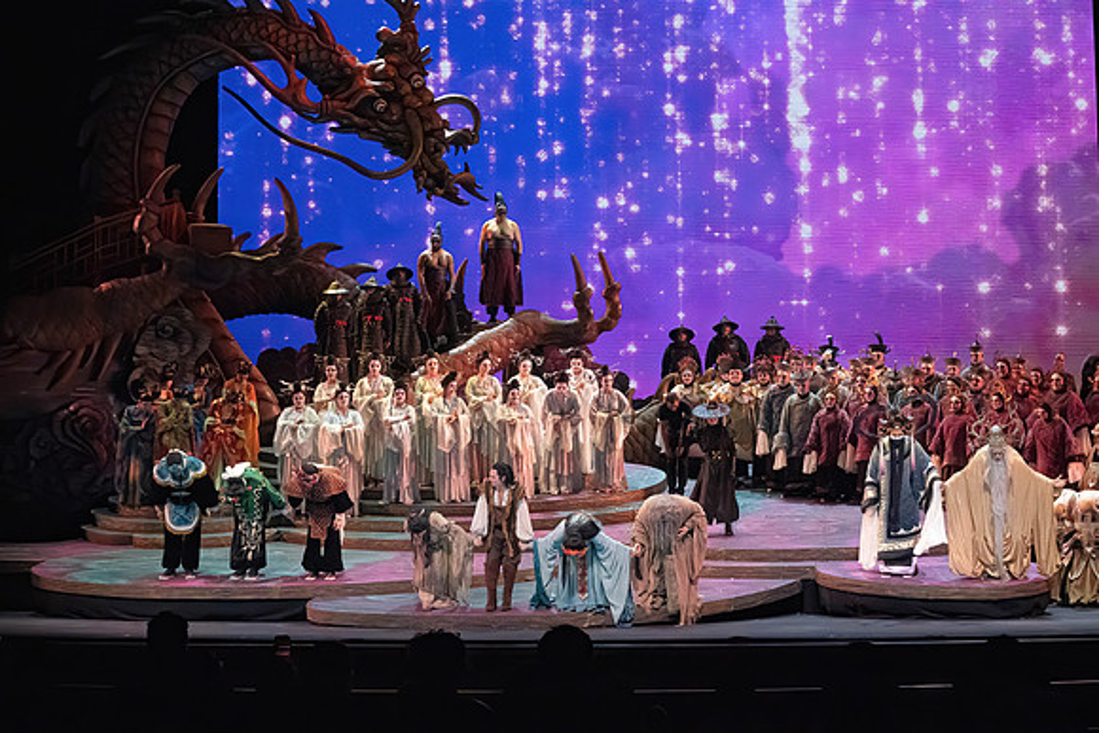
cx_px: 550
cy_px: 366
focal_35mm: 70
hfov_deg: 28.8
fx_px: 2137
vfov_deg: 19.5
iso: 20000
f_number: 10
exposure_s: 1/1000
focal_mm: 70
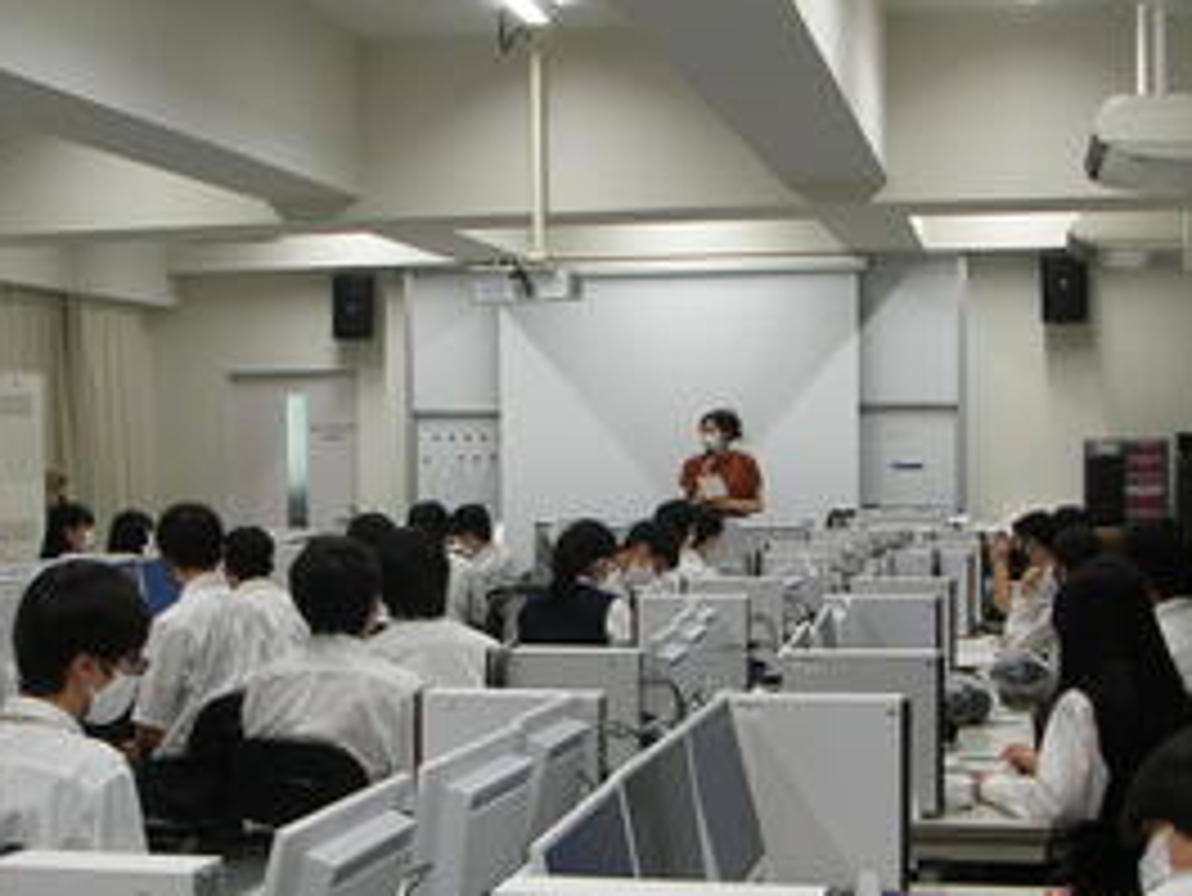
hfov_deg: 28.5
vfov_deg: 21.5
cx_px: 490
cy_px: 630
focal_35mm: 68
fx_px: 2343
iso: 50
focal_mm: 7.5
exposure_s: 1/20.1
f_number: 3.1
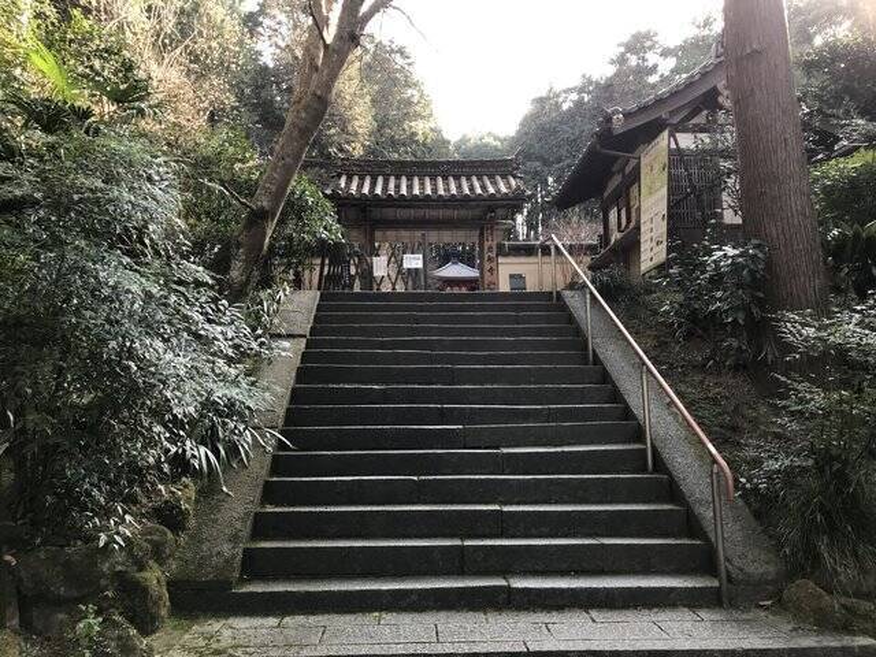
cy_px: 328
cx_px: 438
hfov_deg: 63.4
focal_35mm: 28
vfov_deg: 49.7
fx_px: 709
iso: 40
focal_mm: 3.99
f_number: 1.8
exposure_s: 1/120
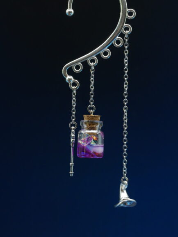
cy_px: 97
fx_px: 569
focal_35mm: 83
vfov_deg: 23.5
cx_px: 97
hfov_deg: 17.8
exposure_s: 1/60
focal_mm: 30
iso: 800
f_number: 6.3
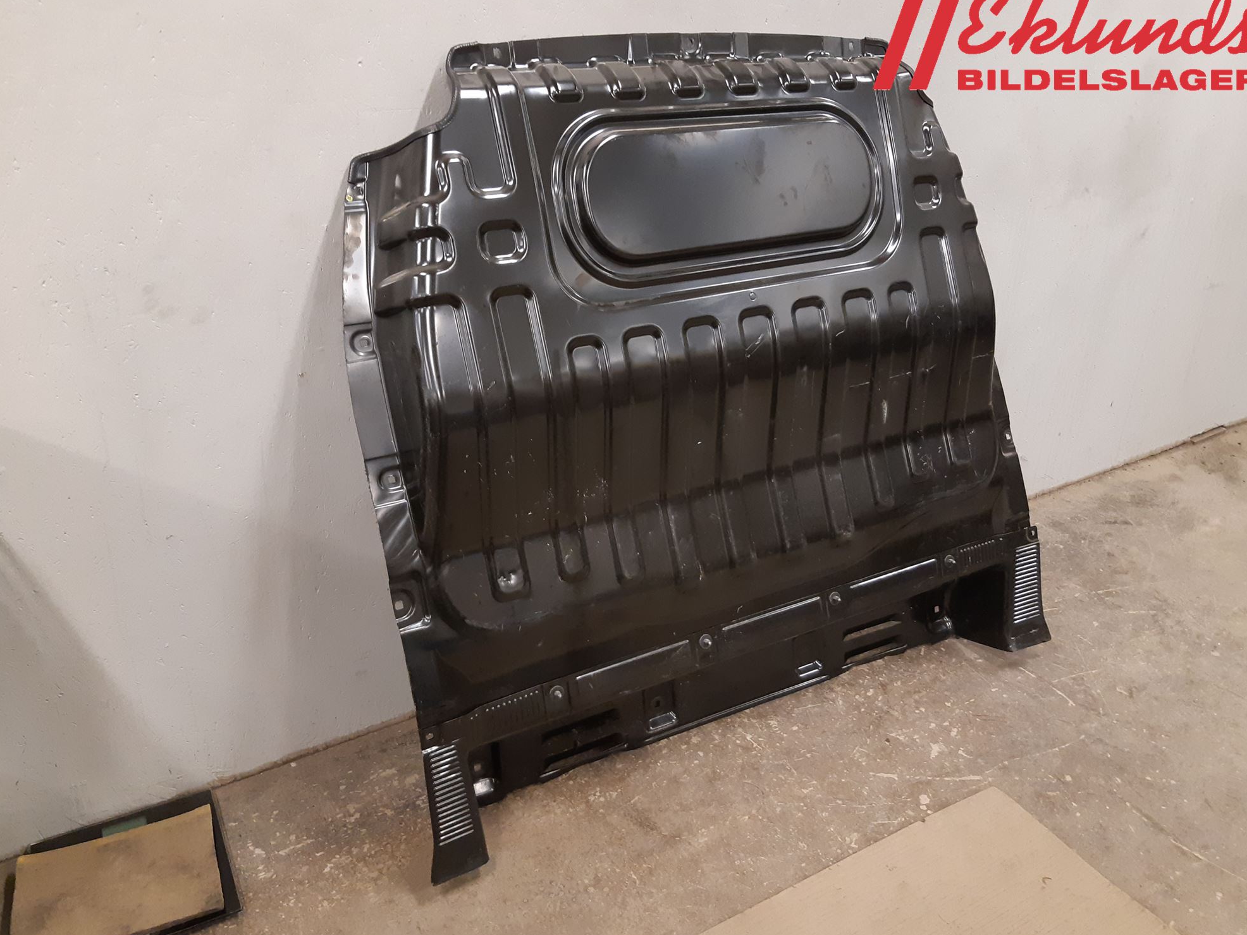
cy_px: 468
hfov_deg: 65.3
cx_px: 613
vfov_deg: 51.4
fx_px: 973
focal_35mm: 27
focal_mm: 3.93
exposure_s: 1/50
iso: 250
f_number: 1.7
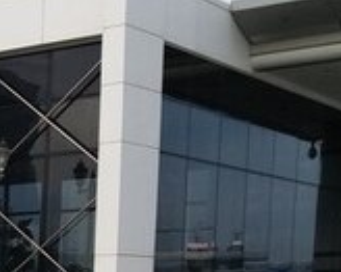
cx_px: -283
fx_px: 1069
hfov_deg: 15.4
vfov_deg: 13.7
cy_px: 408
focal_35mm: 106
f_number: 1.9
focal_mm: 3.7
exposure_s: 1/676
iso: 40
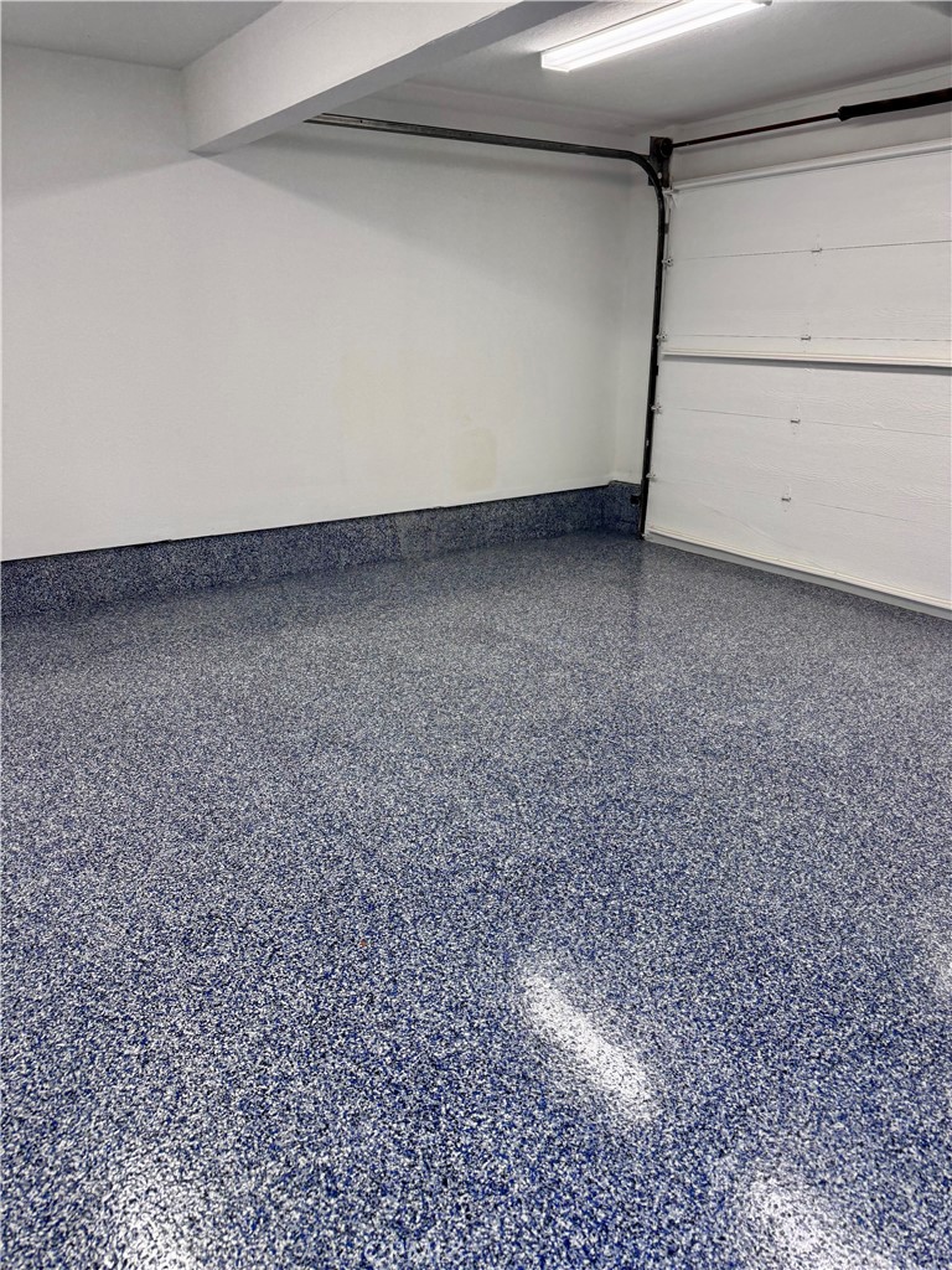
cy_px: 635
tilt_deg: -19.5
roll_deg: +1.5
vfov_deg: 71.6
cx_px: 476
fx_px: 880
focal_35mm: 24
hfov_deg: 56.8
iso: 160
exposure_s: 1/120
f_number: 1.78
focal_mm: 6.76
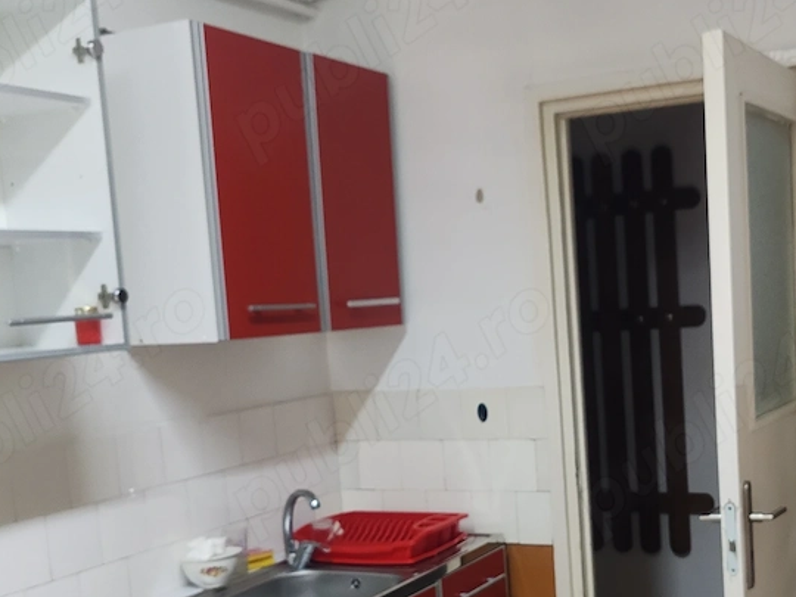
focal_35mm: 50
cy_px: 432
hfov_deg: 37.5
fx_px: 1150
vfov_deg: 28.8
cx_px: 563
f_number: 1.9
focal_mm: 6.12
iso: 1250
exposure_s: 1/100
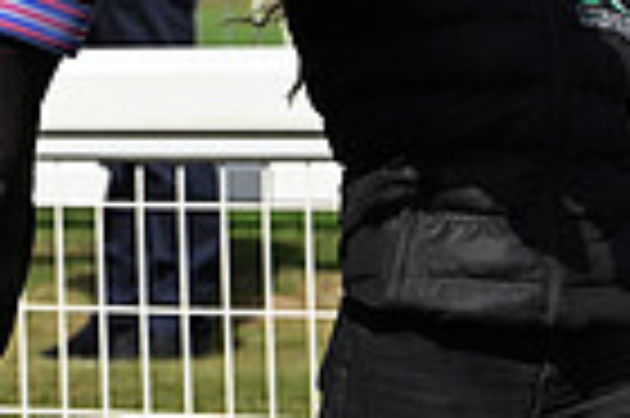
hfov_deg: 4.5
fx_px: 7988
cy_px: -434
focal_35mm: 457
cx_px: -405
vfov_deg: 3.0
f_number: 5.6
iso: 500
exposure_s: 1/3200
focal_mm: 110
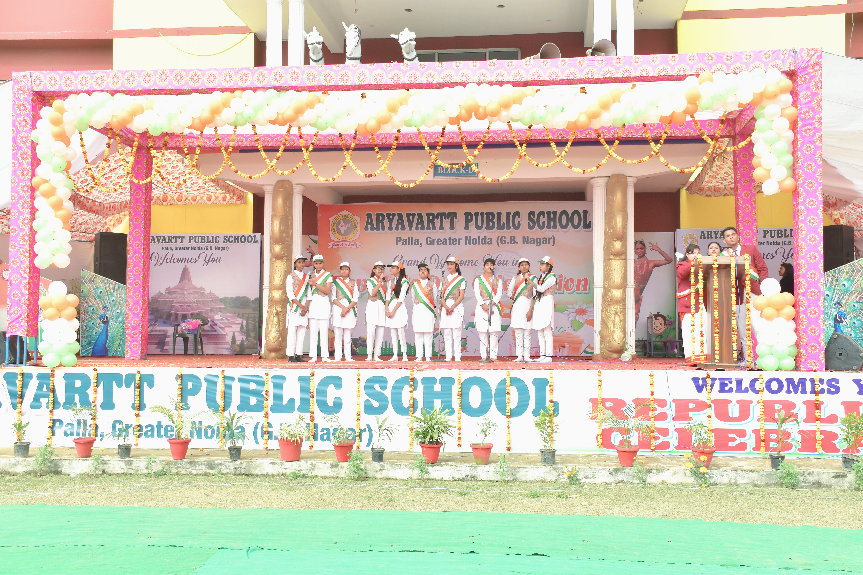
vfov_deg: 36.9
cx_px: 432
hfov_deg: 53.1
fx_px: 863
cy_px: 288
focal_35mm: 36
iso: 200
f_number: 7.1
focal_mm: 24
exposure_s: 1/125
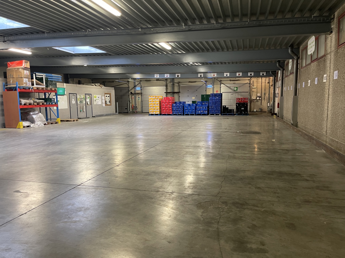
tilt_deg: -6.6
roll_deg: +1.0
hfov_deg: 69.4
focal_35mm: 25
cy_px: 129
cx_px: 172
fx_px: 249
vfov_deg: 54.9
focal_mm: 5.1
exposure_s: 1/50
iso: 250
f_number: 1.6
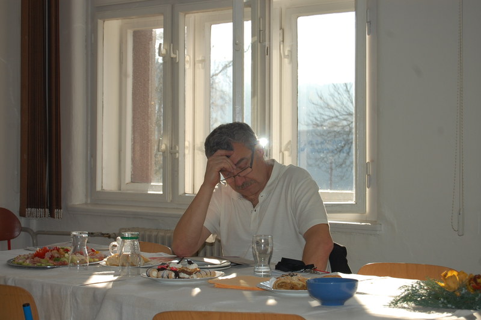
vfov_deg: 16.5
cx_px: 240
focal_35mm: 82
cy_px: 160
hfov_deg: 24.6
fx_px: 1101
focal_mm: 55
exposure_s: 1/500
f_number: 5.6
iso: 250
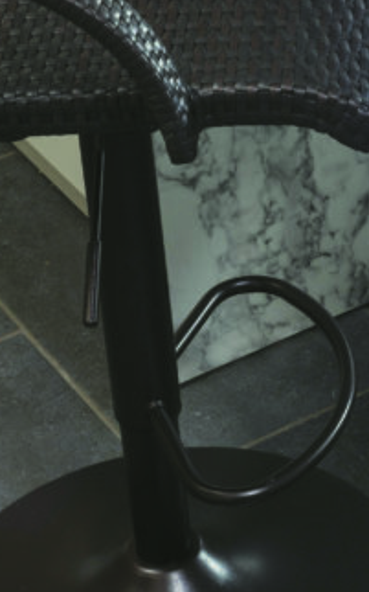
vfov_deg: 12.9
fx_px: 2609
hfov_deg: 8.0
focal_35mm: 162
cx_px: 527
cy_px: 97
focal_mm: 50
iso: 100
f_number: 14
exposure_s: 1/125
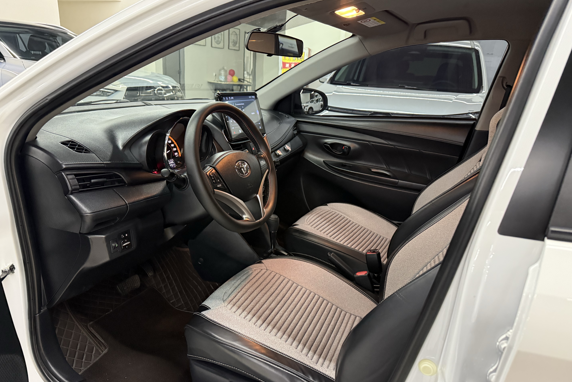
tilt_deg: -18.0
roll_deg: -3.6
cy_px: 209
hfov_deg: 71.5
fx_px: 397
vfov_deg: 51.2
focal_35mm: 25
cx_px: 286
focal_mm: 6.76
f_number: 1.78
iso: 800
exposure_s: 1/50
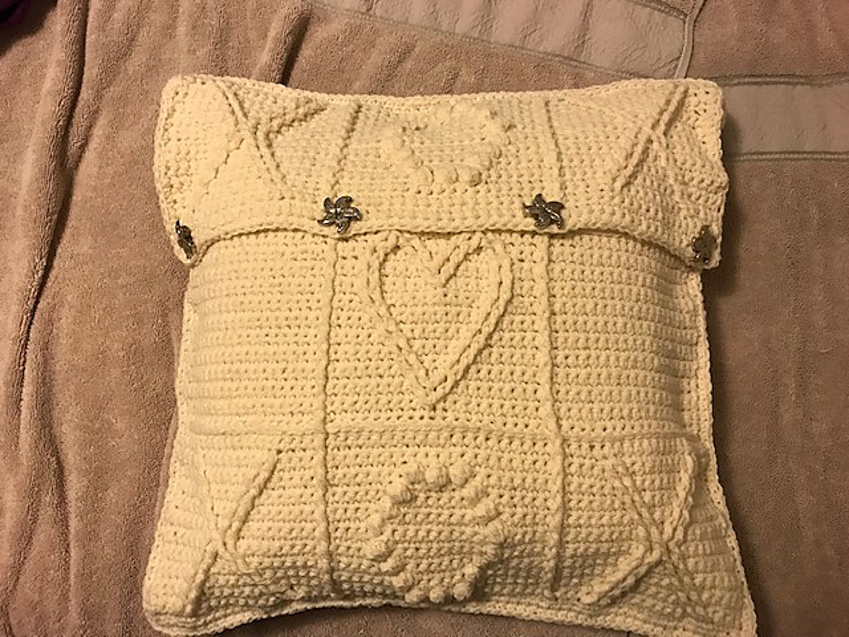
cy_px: 318
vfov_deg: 49.7
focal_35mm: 28
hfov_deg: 63.4
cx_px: 424
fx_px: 687
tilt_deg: -82.6
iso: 64
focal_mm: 3.99
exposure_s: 1/15
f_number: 1.8
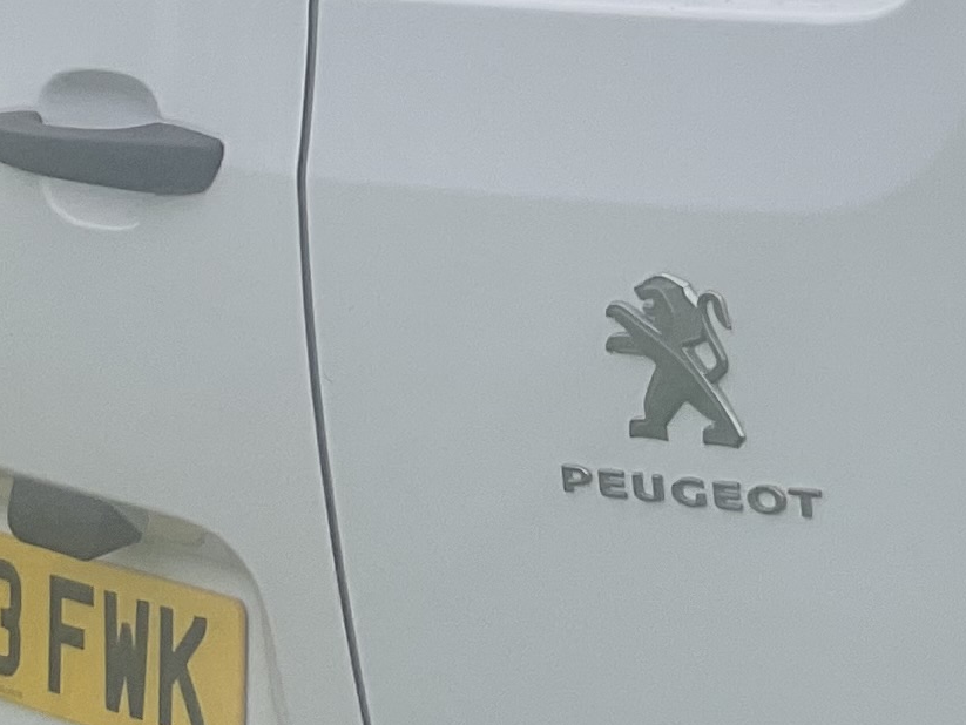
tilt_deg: -11.9
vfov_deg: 10.3
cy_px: -142
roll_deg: +4.2
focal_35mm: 142
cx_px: 1498
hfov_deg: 13.1
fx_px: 3964
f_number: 1.8
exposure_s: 1/1675
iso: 16
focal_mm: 3
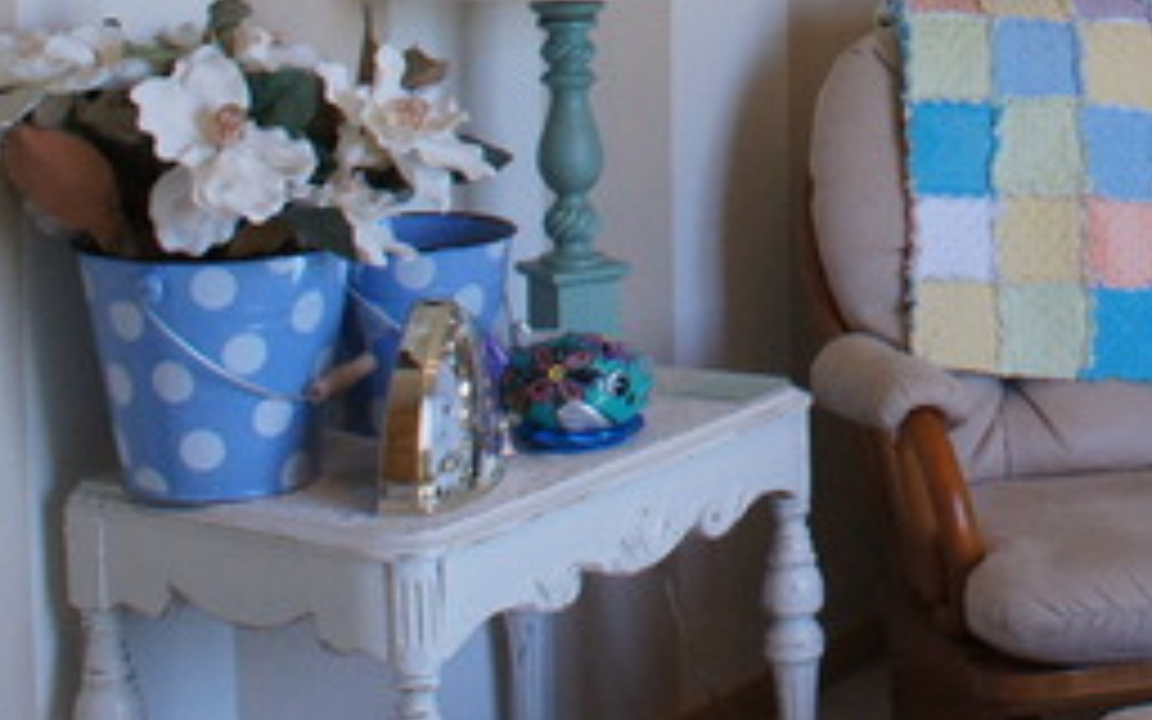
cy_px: -223
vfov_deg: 14.5
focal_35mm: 86
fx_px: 2700
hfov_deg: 22.6
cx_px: 1305
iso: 1250
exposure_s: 1/30
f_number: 11
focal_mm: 18
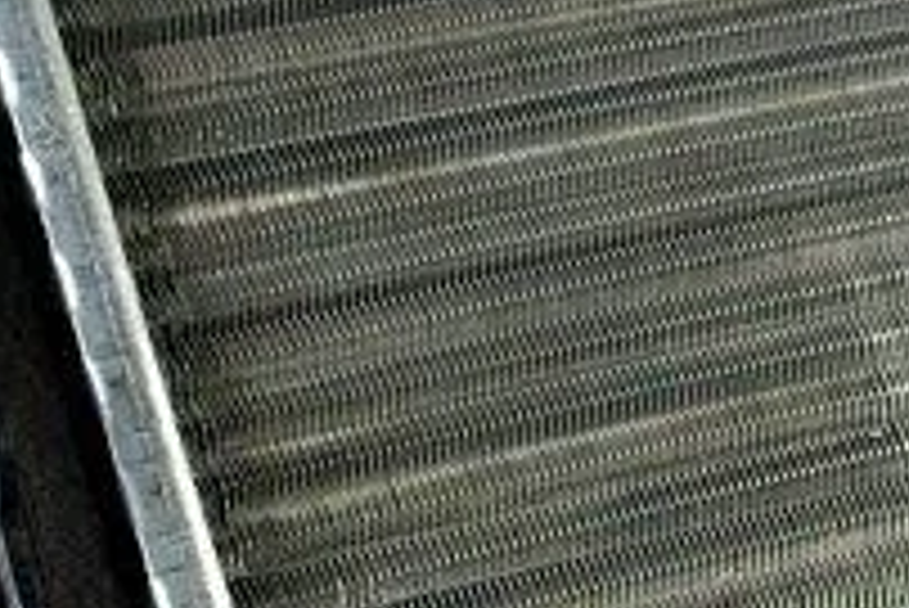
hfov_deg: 17.0
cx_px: 783
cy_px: 435
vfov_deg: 11.5
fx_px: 3007
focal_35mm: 119
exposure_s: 1/100
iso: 200
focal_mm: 20
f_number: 5
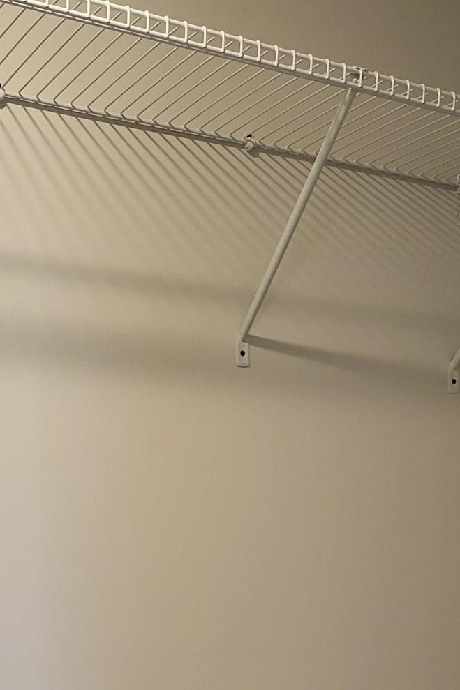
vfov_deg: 29.0
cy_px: 752
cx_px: 166
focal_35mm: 63
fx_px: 1208
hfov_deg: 21.5
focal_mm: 5.4
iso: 320
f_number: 1.8
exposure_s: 1/120
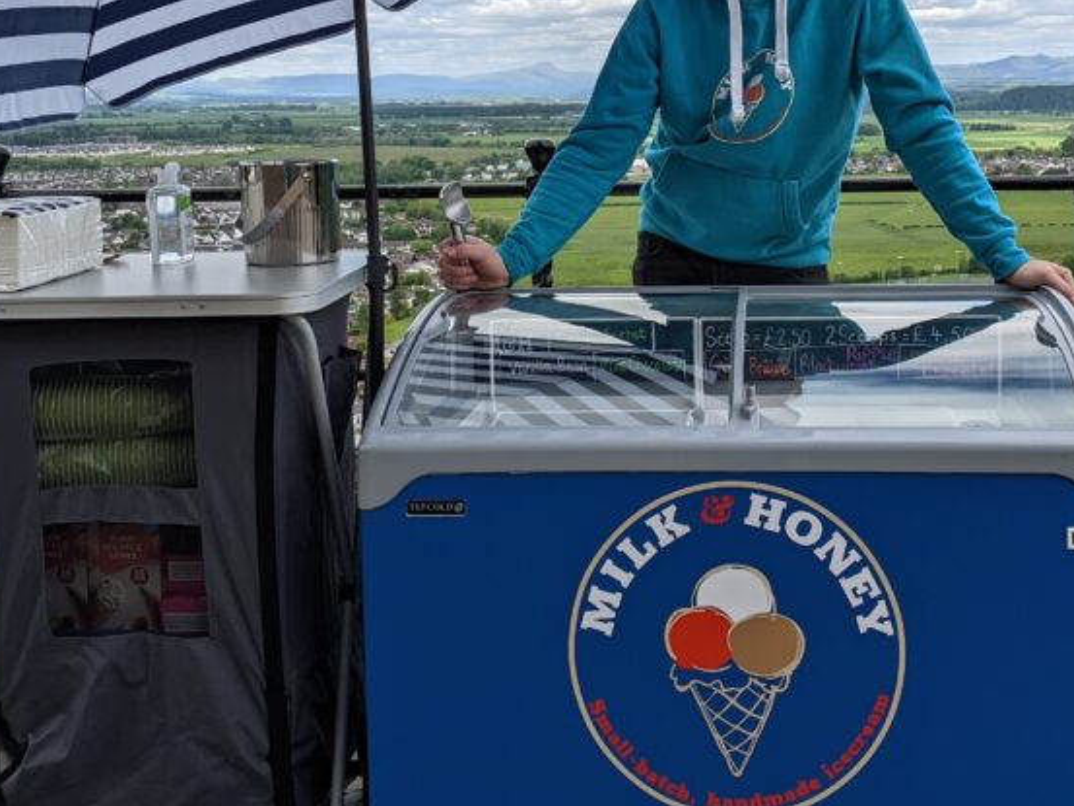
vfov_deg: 28.7
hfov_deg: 38.0
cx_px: 656
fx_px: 1552
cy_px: 200
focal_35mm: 50
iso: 69
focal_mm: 4.38
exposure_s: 1/2933
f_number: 1.73
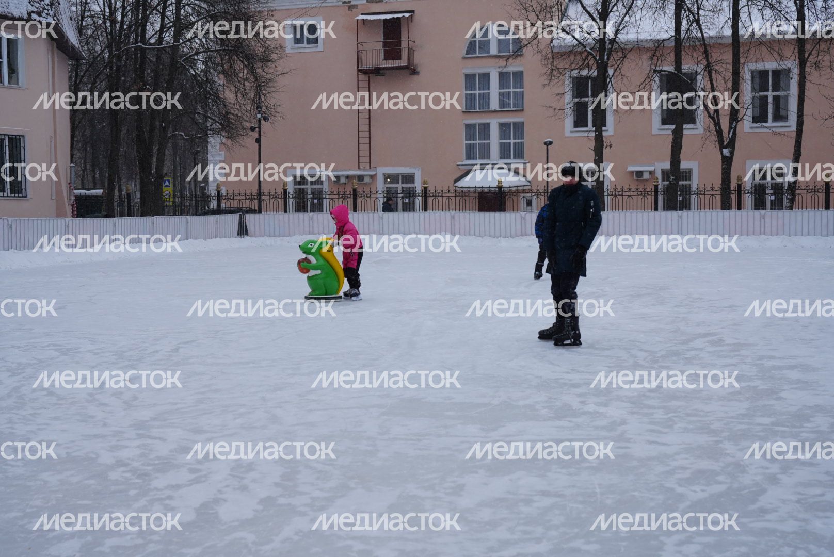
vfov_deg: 27.0
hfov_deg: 39.6
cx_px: 417
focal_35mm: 50
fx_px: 1159
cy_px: 278
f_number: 5.6
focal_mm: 50
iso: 800
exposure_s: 1/1250
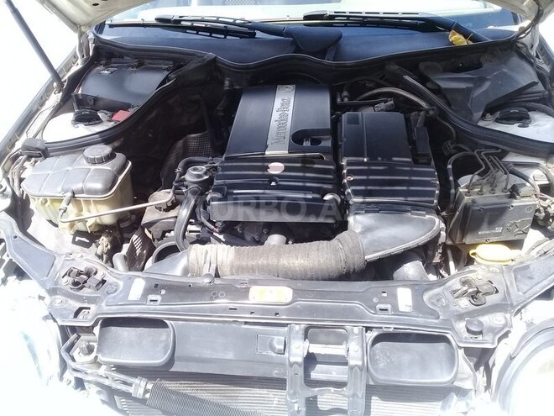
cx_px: 277
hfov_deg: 58.4
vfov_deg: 45.4
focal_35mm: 31
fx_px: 496
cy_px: 208
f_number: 2.2
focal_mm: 3.3
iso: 50
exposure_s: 1/262
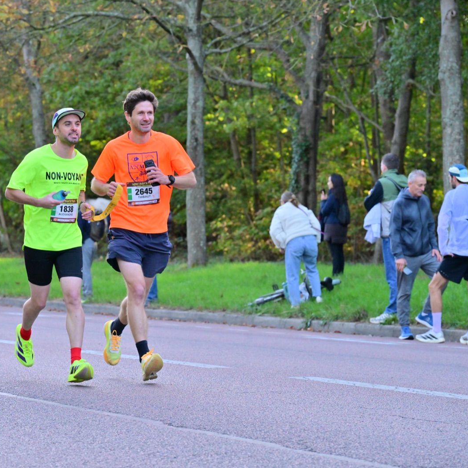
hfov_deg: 11.3
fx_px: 2356
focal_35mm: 154
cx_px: 151
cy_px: 233
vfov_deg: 11.3
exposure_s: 1/800
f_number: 6.3
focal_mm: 120
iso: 1800
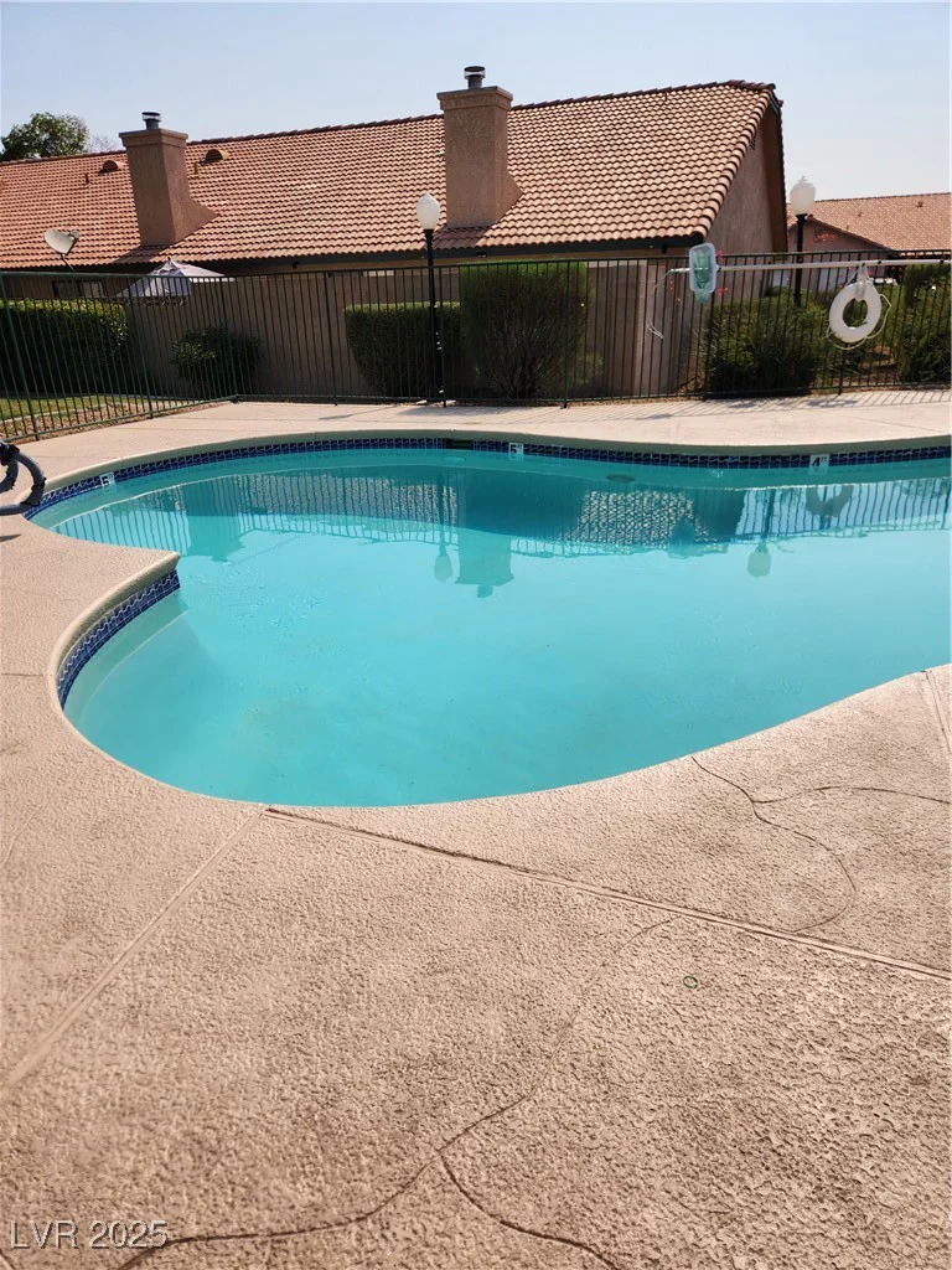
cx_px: 476
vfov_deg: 73.9
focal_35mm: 23
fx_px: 843
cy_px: 635
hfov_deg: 58.9
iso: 20
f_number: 1.8
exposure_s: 1/3185
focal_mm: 5.4
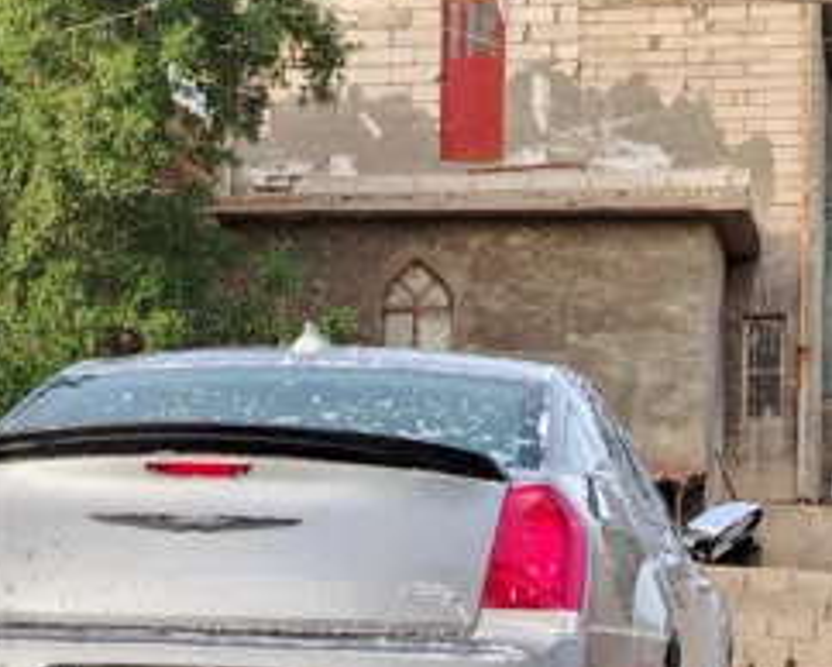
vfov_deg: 13.2
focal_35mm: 116
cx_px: 323
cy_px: 581
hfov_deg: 16.5
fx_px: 2859
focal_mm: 5.25
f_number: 1.75
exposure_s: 1/128
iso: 100
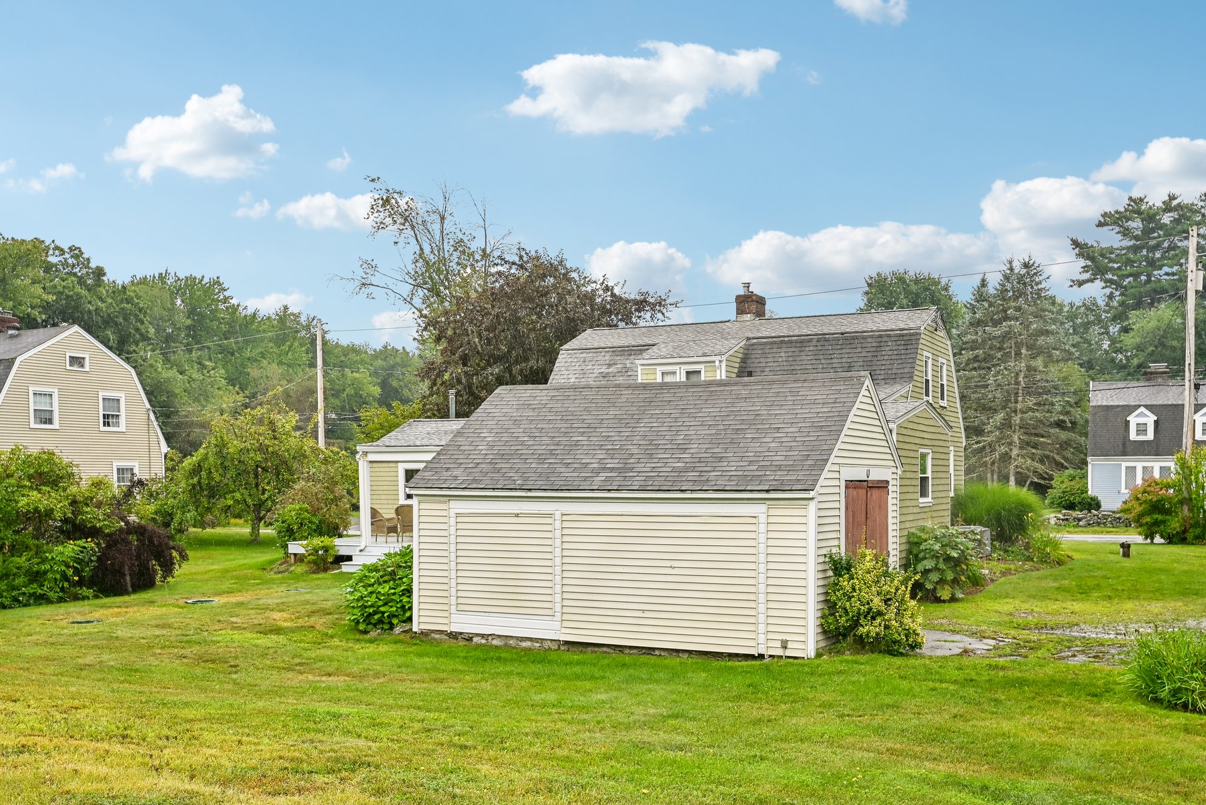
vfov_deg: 38.9
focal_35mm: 34
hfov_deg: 55.8
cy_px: 441
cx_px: 608
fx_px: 1139
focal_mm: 30
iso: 400
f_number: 8
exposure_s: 1/250
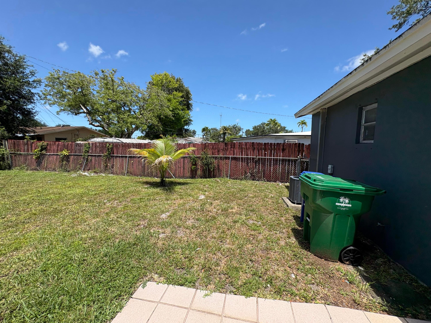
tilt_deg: -5.0
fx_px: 174
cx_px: 216
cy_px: 162
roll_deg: -0.7
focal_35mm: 14
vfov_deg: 85.7
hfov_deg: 102.1
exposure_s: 1/1236
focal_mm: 2.22
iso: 40
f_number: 2.2
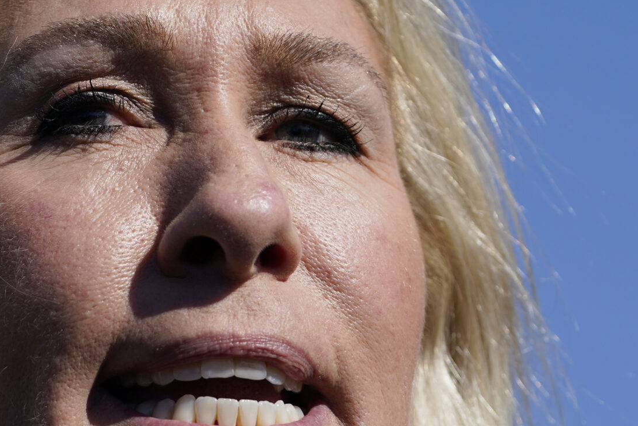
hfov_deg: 4.4
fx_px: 8259
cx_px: 331
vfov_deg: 3.0
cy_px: 225
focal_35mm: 466
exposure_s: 1/2000
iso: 200
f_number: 6.3
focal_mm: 200
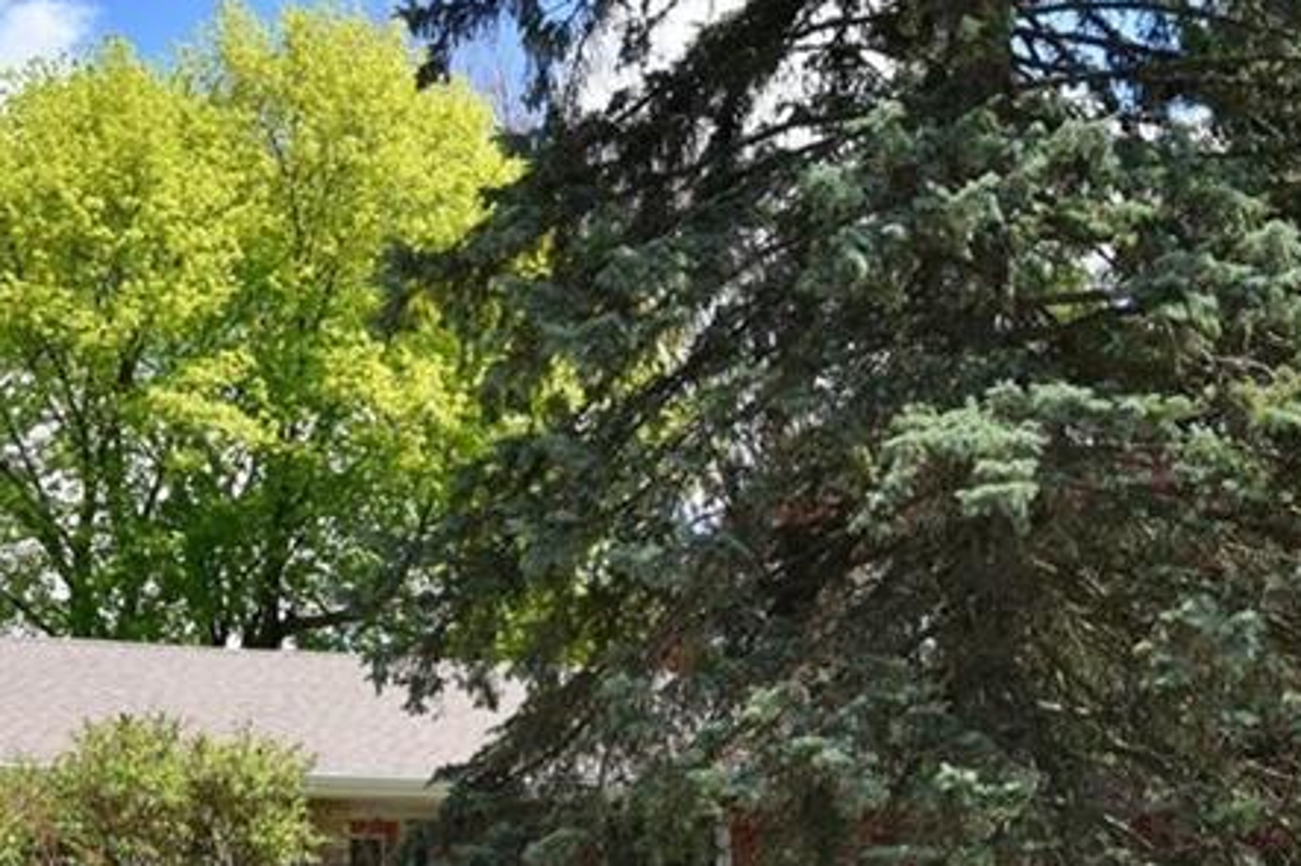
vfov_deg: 18.0
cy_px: 862
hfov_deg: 26.6
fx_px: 2673
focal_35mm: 74
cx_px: 164
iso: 500
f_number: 11
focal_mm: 32
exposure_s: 1/500
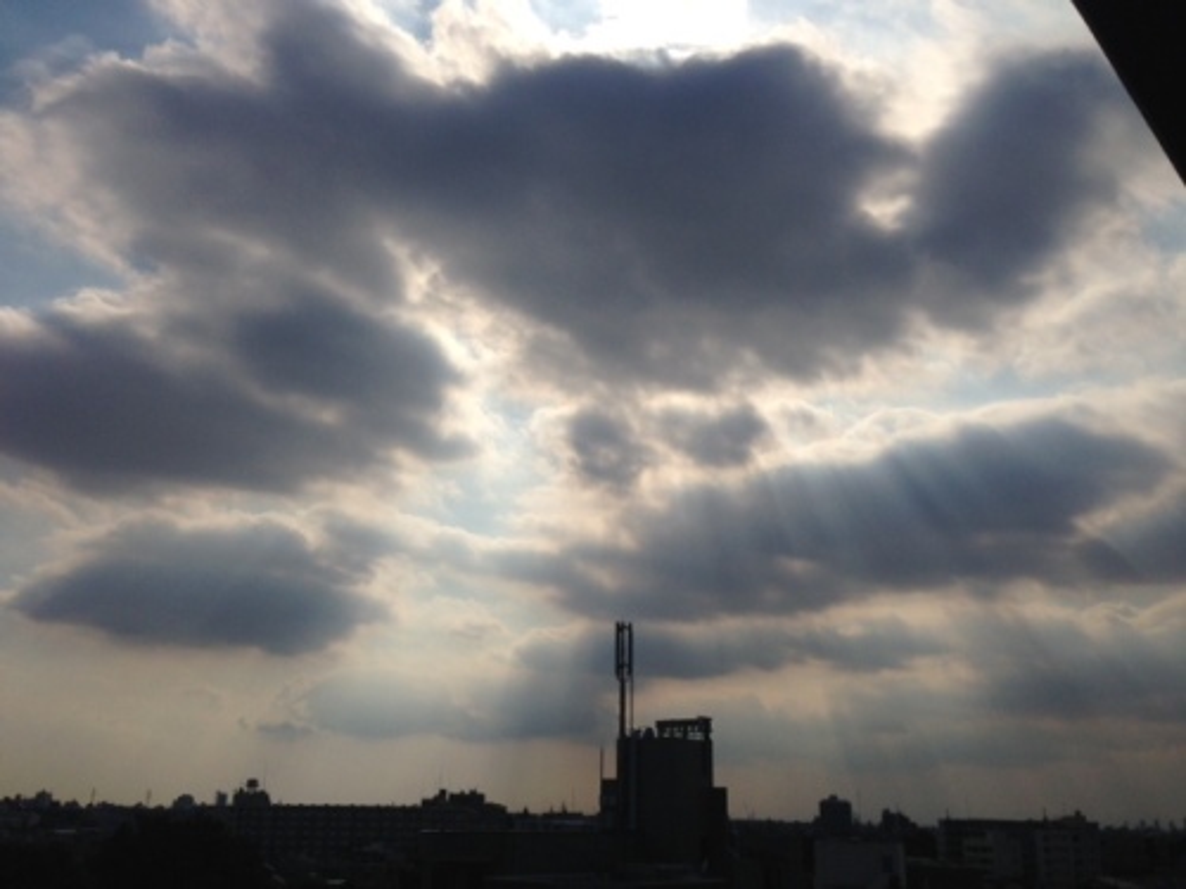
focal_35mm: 33
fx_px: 1131
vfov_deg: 42.9
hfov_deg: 55.4
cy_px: 444
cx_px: 593
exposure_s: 1/9091
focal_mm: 4.12
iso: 50
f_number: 2.4
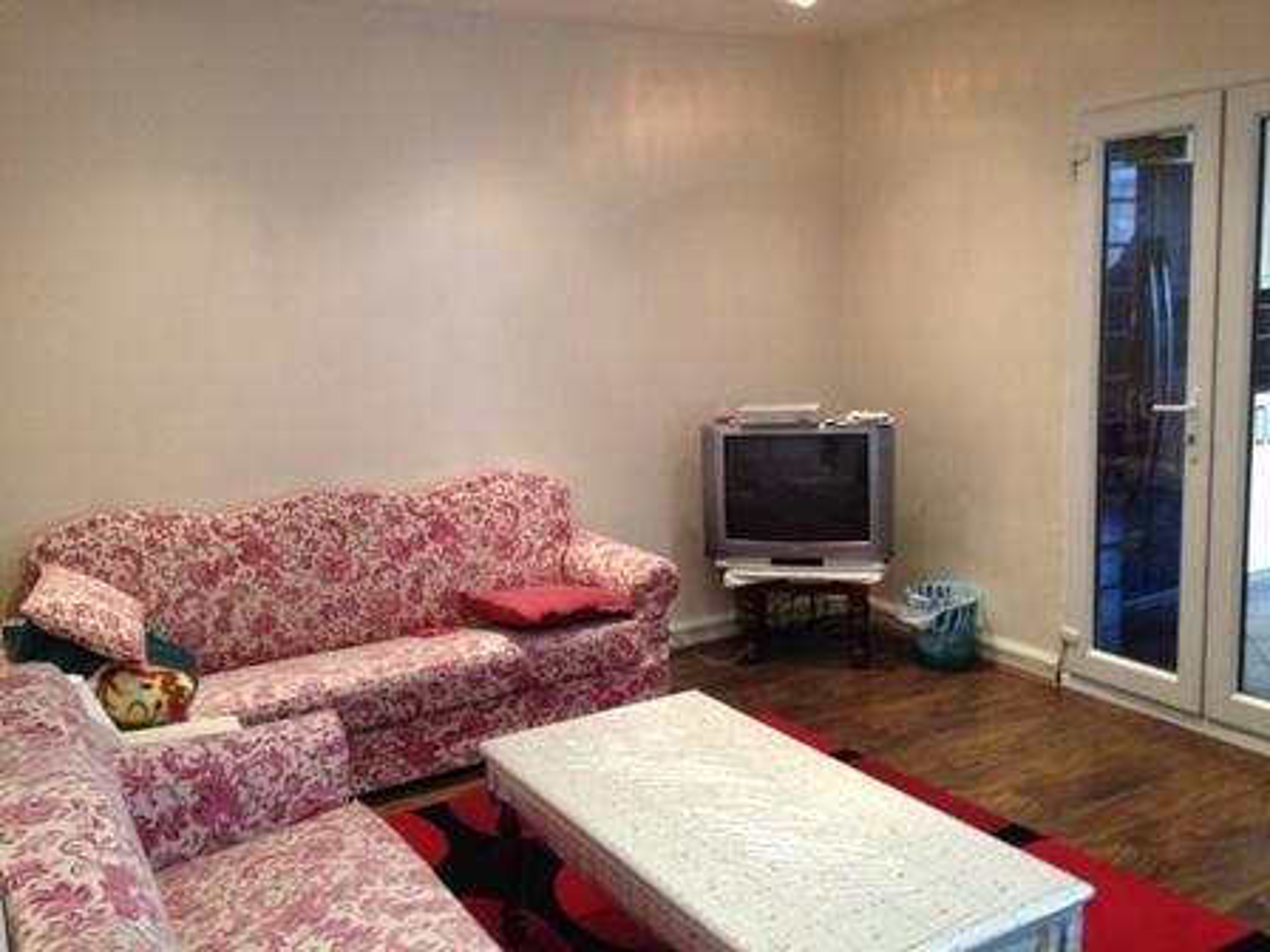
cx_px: 635
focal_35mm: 35
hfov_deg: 52.6
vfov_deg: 40.7
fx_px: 1284
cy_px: 476
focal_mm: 4.28
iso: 320
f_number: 2.4
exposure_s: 1/20
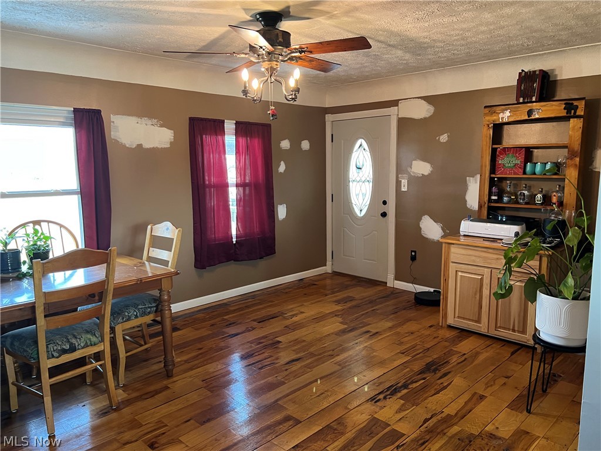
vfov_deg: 53.1
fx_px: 451
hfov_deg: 67.3
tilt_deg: -8.2
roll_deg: +0.8
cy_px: 226
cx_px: 300
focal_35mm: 26
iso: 250
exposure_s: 1/60
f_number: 1.5
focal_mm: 5.7
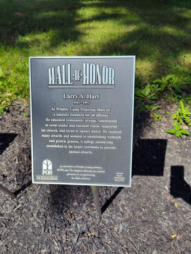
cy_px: 127
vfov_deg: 73.9
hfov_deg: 58.9
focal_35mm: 23
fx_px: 169
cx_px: 96
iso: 100
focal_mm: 5.56
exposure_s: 1/1722
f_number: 1.8
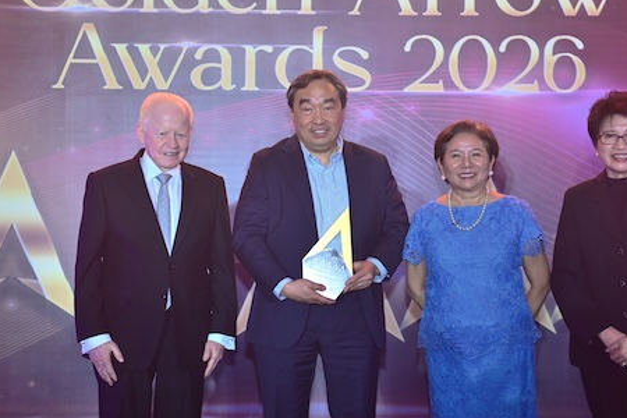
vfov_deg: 21.2
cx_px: 332
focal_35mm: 64
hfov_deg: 31.4
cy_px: 216
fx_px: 1115
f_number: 2.8
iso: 640
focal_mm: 45
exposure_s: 1/250
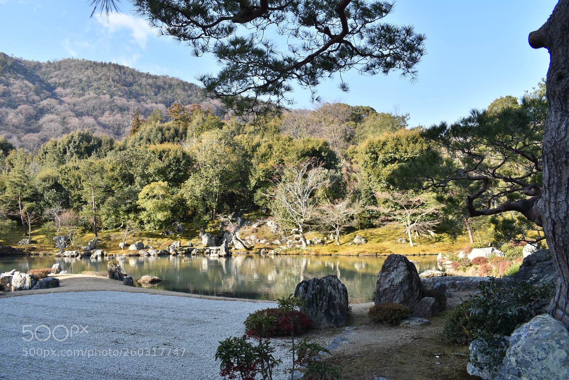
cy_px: 190
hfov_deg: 67.4
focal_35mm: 27
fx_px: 427
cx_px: 284
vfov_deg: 47.9
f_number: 8
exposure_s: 1/250
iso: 200
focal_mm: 18
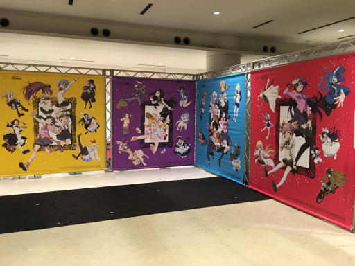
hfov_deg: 61.7
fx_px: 297
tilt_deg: -3.8
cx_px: 178
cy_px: 133
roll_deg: -0.3
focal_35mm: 29
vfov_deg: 48.2
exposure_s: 1/15
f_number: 2.2
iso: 80
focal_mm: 4.15
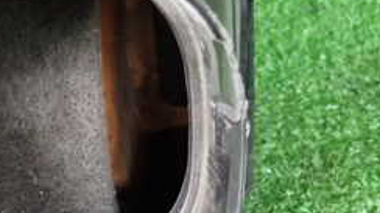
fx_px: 675
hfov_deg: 29.3
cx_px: -5
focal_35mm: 67
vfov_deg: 17.7
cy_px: 193
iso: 640
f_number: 2
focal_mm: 4.5
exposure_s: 1/100
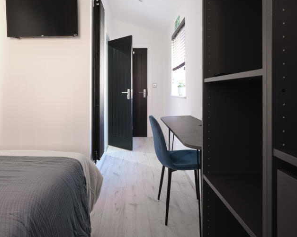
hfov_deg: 72.4
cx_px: 132
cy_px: 87
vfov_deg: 59.9
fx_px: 202
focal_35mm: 23
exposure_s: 1.2
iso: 125
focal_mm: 10
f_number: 11
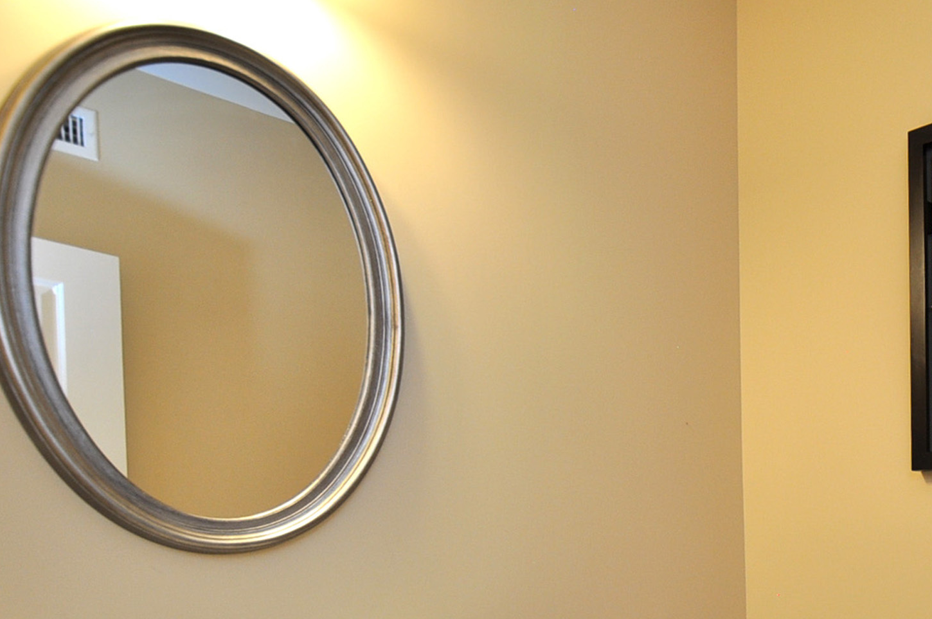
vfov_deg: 38.8
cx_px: 895
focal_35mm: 30
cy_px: 613
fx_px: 776
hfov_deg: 51.8
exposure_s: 1/15
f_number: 4.5
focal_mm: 10
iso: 250
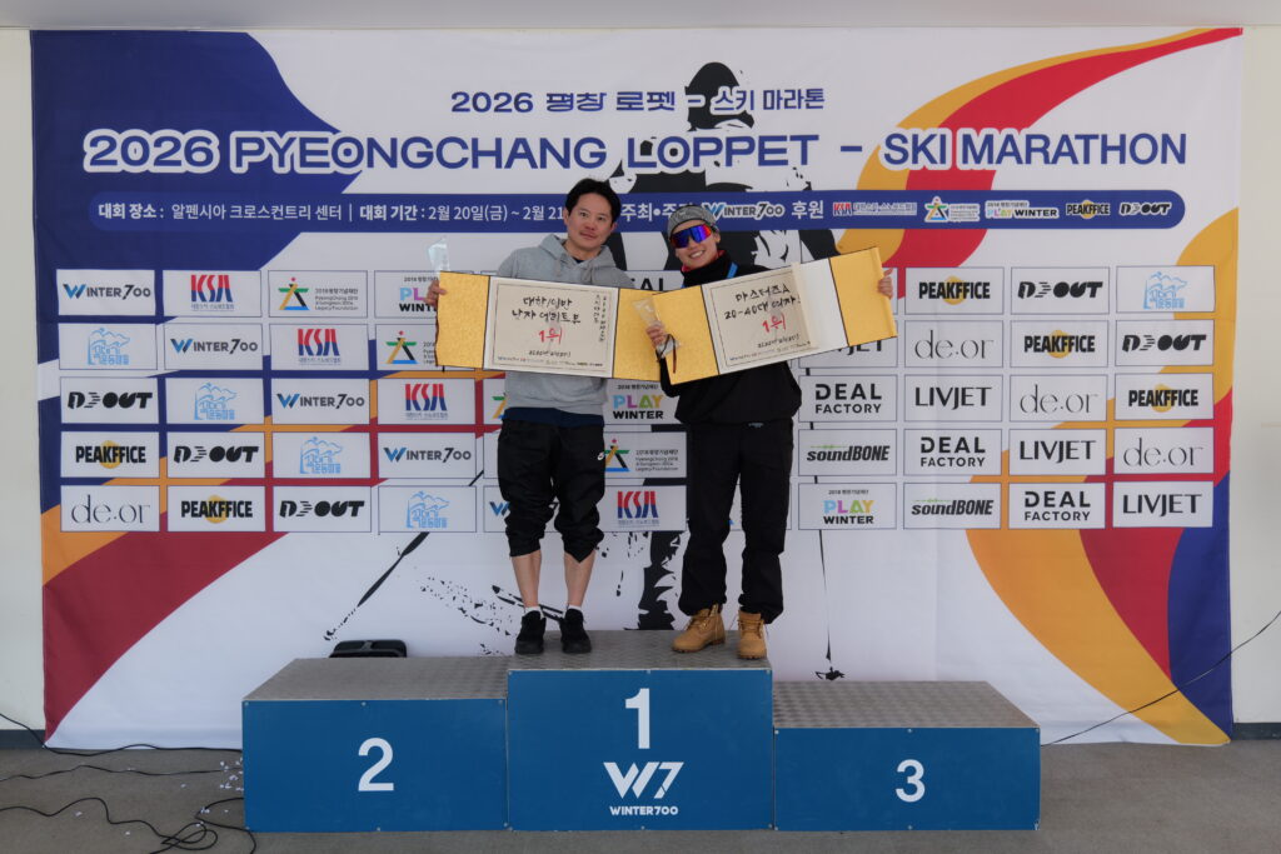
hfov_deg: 60.3
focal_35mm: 31
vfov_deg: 42.3
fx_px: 1103
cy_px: 427
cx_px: 640
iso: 400
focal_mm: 31
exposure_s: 1/320
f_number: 4.2
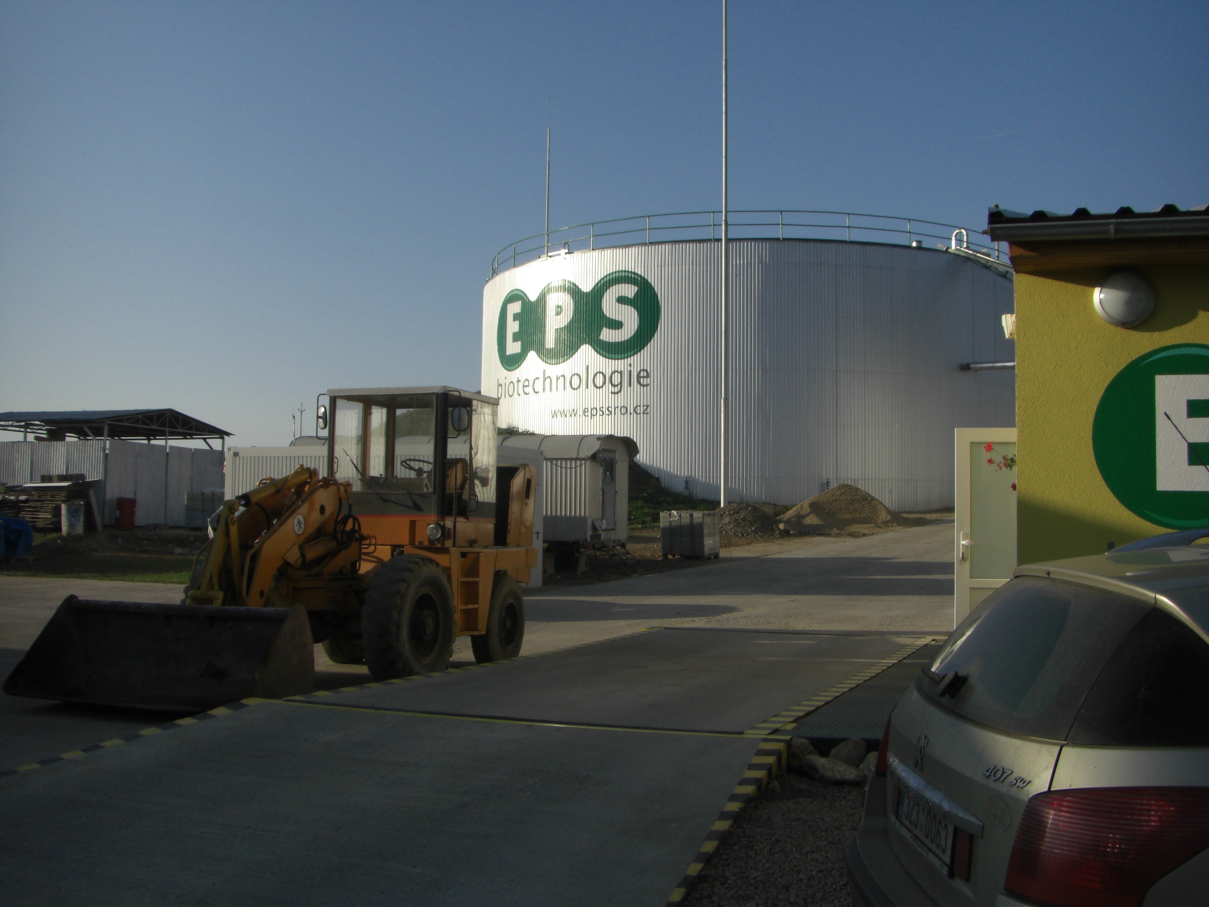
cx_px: 604
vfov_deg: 37.7
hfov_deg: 49.0
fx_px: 1327
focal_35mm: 38
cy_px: 454
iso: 64
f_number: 4.6
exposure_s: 1/400
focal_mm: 6.3
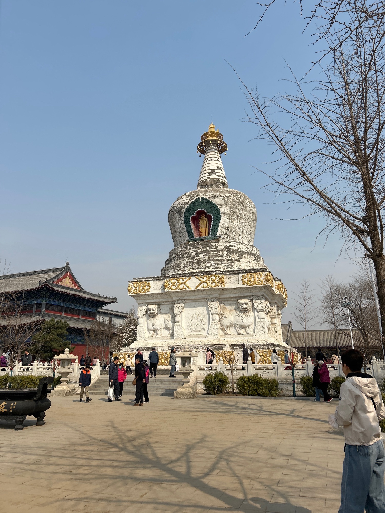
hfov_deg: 53.1
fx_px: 386
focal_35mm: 26
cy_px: 256
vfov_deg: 67.3
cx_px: 192
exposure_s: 1/6993
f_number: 1.5
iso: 50
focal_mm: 5.7
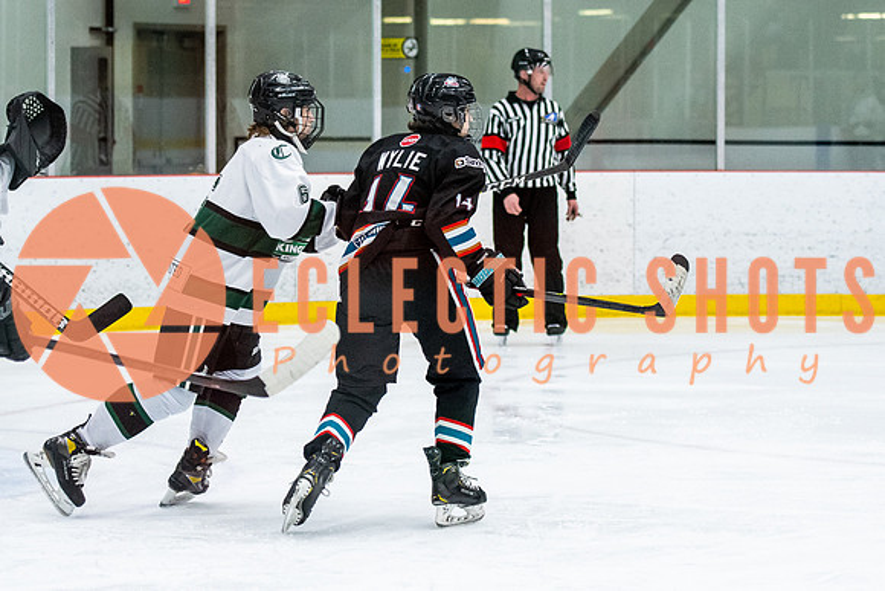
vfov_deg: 9.6
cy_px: 243
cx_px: 373
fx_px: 3521
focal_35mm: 143
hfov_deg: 14.3
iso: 2000
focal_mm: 70
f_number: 2.8
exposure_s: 1/640
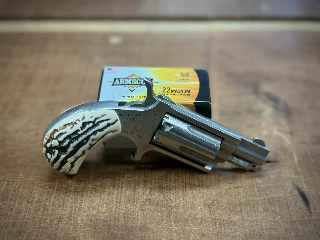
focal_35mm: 24
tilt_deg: -48.0
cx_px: 160
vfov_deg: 56.8
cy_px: 120
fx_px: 222
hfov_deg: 71.6
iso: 125
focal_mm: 6.76
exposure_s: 1/60
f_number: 1.78
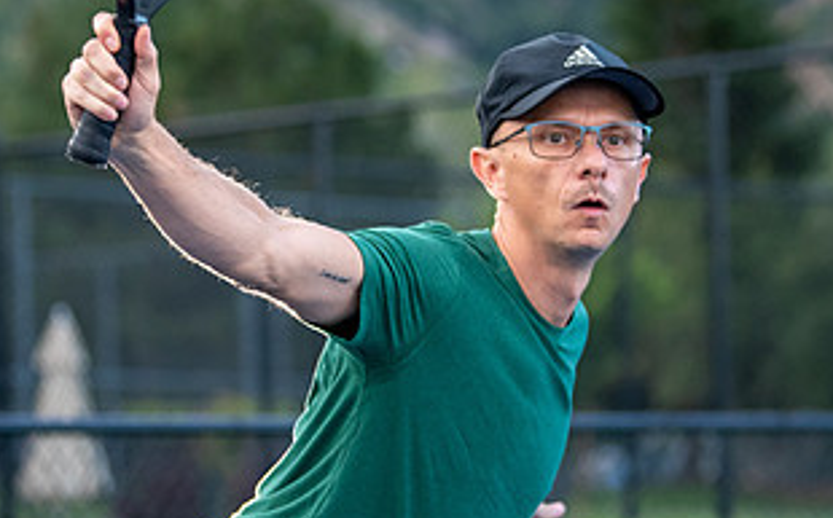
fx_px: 4694
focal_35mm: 207
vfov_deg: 6.3
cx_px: 341
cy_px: 272
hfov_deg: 10.1
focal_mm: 82
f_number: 2.8
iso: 1250
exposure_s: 1/1000
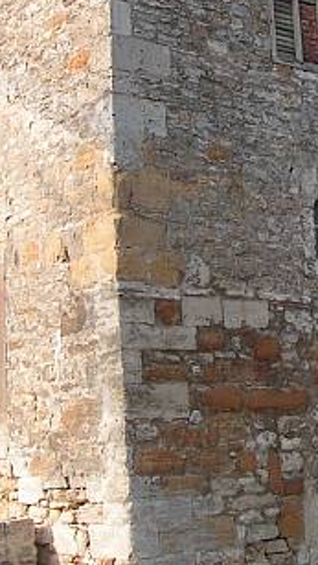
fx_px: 1272
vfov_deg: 24.9
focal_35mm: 85
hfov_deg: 14.1
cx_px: 267
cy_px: 202
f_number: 5.6
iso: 50
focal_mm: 6.3
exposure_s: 1/100
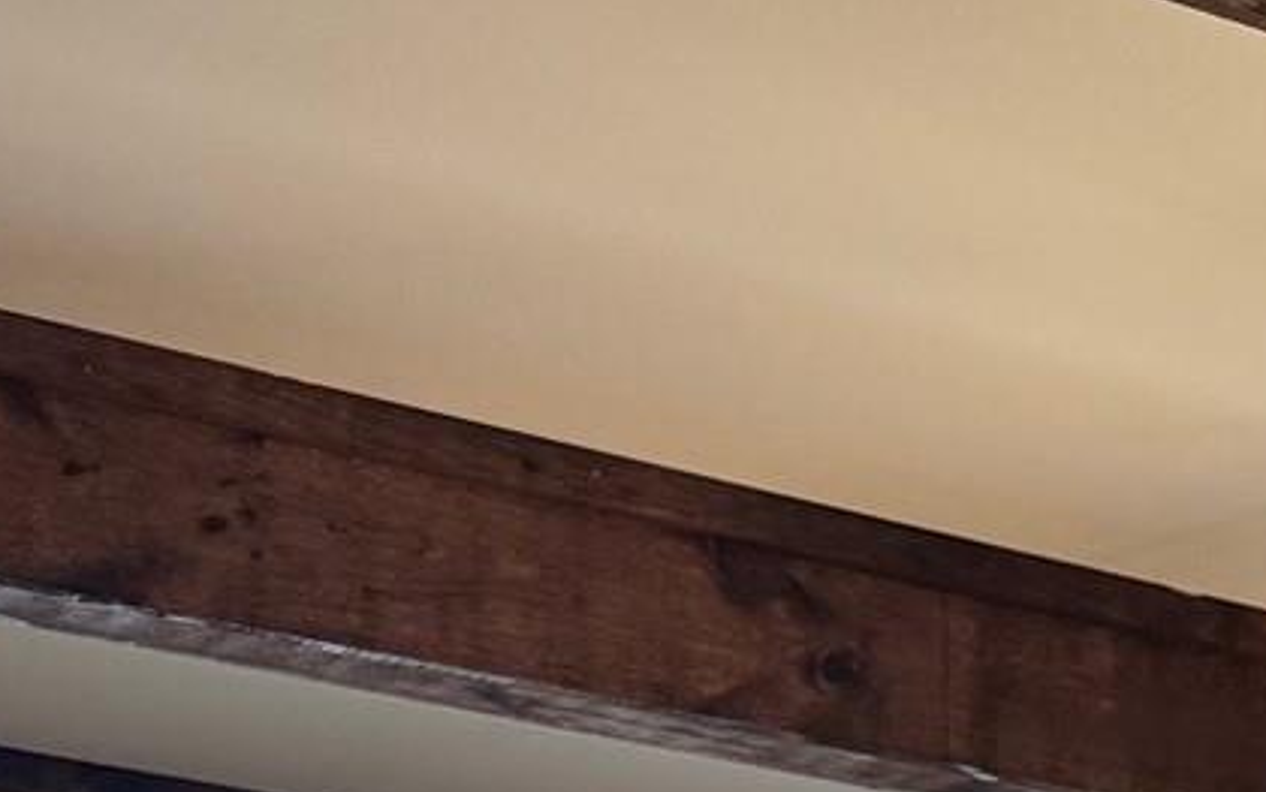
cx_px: 2131
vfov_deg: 8.9
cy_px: 2256
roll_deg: -0.6
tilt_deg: -3.6
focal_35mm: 124
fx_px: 4281
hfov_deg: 15.0
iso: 250
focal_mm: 6.76
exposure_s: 1/120
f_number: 1.78
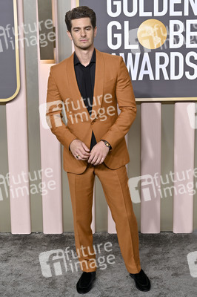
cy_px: 148
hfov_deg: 17.7
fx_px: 633
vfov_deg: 26.3
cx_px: 98
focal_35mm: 77
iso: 320
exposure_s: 1/200
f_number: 8
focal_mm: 77
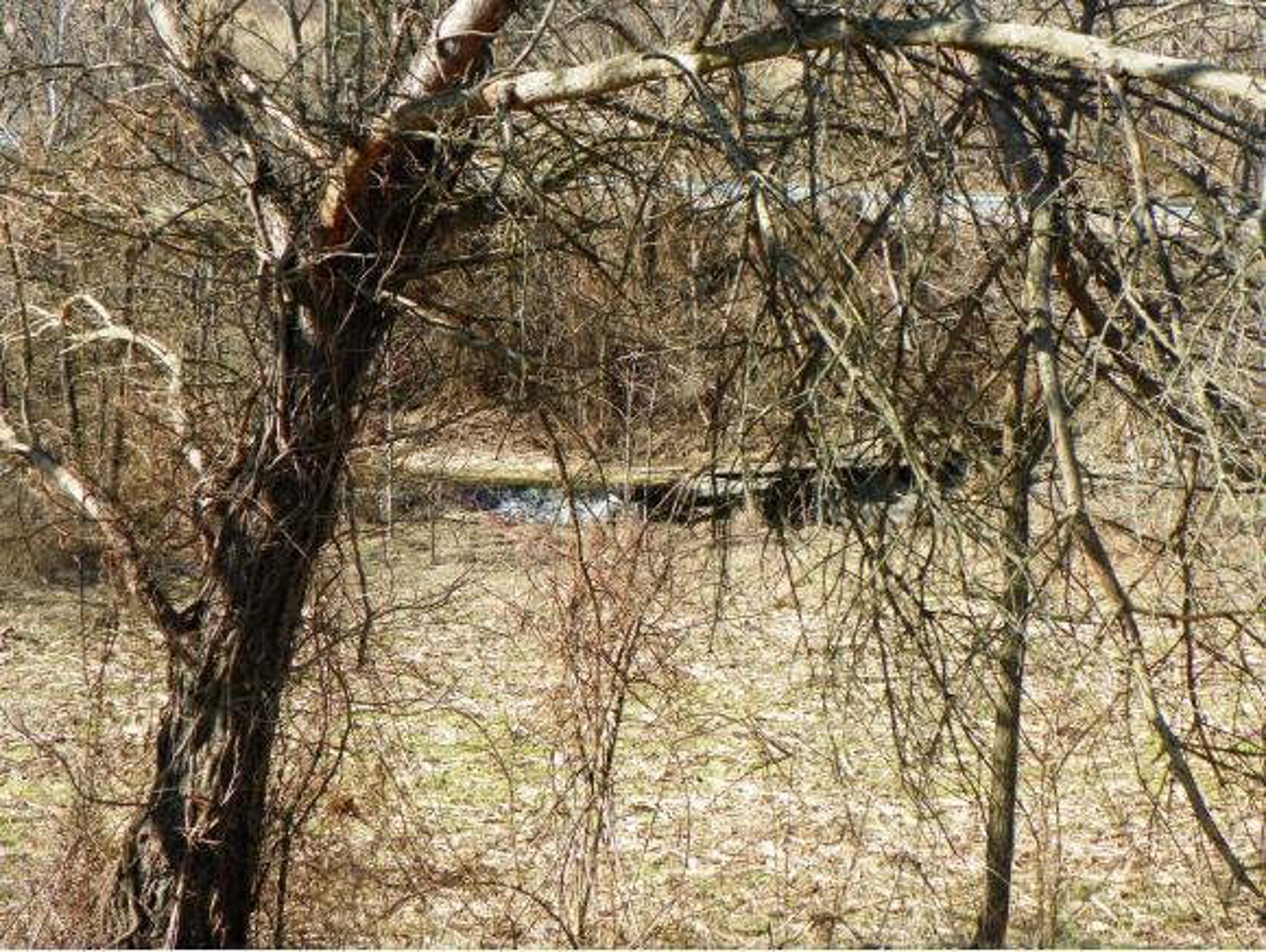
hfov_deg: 25.0
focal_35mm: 78
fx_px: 2855
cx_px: 633
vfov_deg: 18.9
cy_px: 476
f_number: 4
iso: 64
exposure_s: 1/250
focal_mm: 13.8
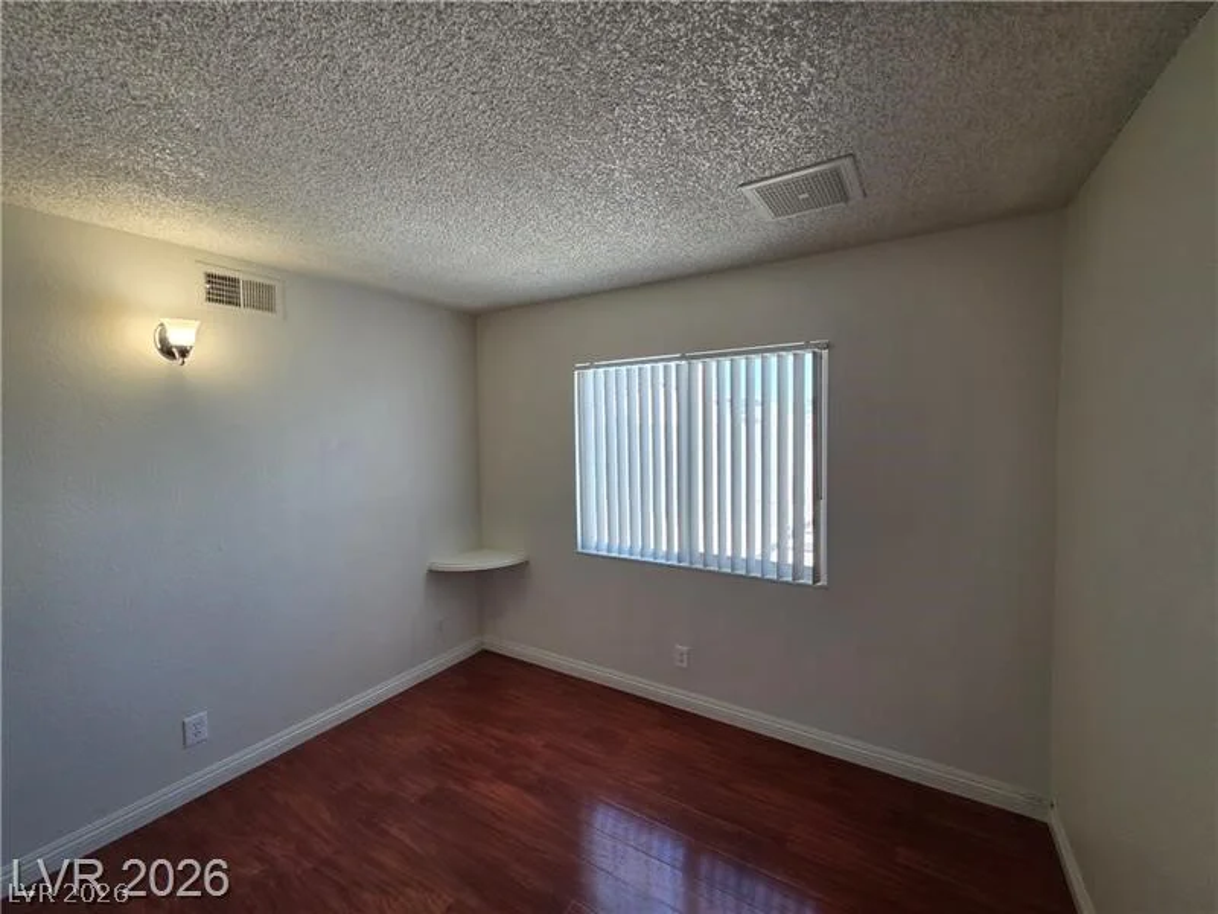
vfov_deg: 89.9
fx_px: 457
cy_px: 457
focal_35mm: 13
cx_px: 609
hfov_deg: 106.2
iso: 100
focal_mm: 2.2
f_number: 1.9
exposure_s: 1/120
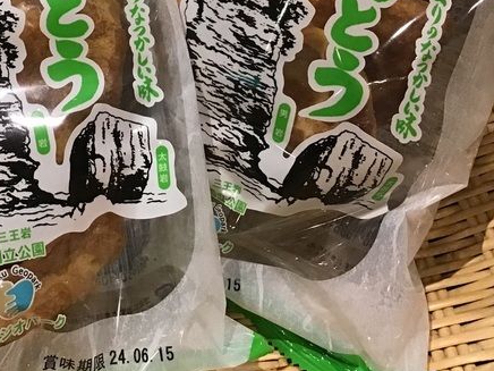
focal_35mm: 58
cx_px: 140
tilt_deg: -43.1
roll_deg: -5.5
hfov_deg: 32.8
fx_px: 828
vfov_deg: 24.4
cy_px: 30
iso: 200
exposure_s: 1/33
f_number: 2.4
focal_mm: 3.3
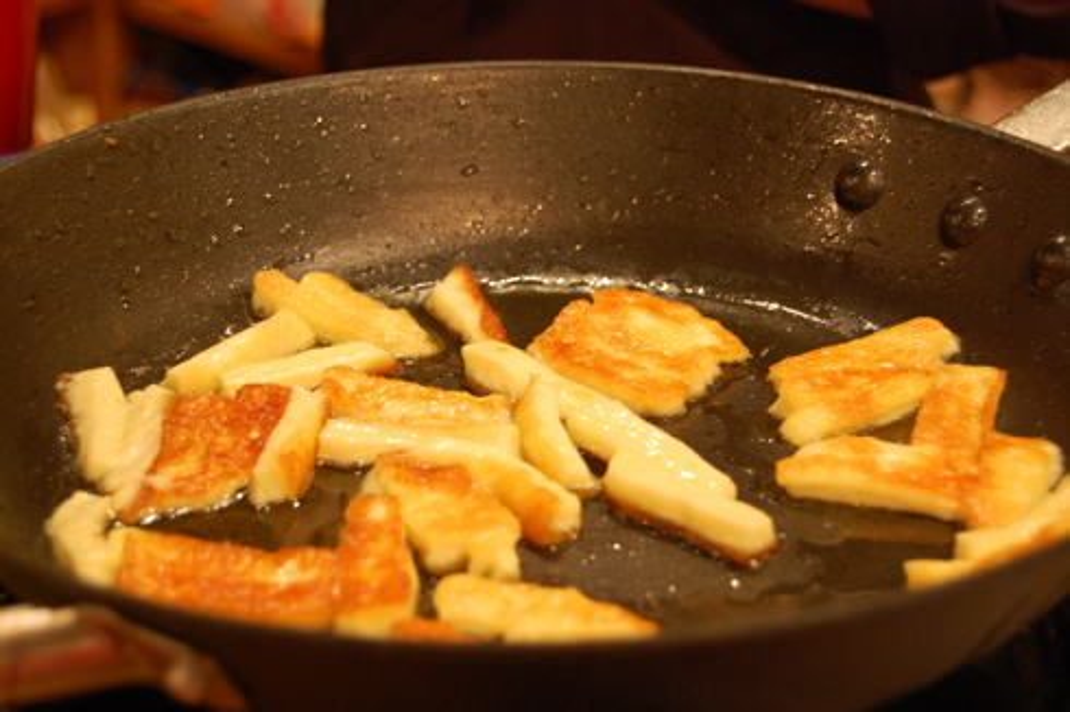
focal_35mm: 72
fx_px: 2138
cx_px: 535
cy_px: 356
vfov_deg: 18.9
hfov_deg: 28.1
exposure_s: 1/20
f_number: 5.6
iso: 800
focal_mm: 48
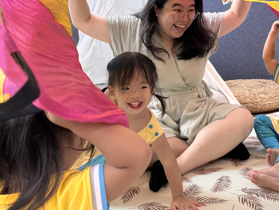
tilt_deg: -5.3
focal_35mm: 44
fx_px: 355
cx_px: 185
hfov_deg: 42.4
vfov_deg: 32.8
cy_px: 85
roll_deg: +3.8
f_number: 1.78
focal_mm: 6.76
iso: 200
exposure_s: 1/100
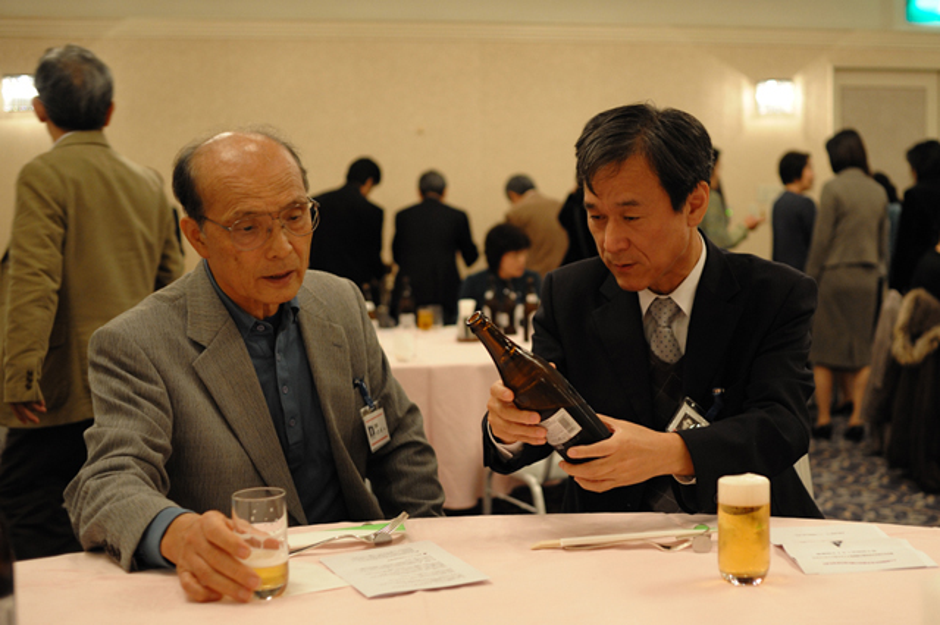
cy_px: 312
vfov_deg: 37.8
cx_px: 470
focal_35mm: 35
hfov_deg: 54.5
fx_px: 913
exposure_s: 1/100
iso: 1400
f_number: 2.8
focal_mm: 35
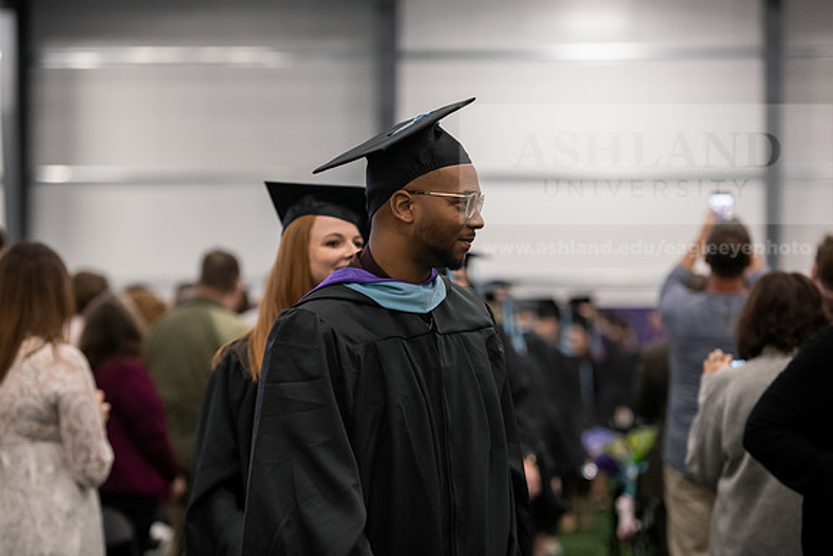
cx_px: 416
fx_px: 2777
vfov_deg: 11.4
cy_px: 278
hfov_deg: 17.1
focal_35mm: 120
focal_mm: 120
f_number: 3.2
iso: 2000
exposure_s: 1/200
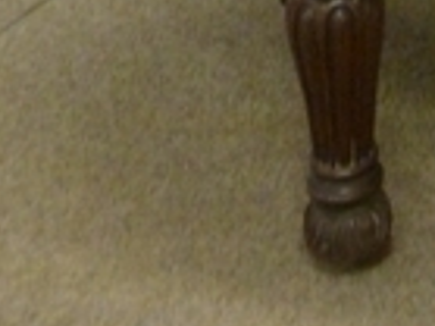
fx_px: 1356
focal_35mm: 108
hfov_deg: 15.6
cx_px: 789
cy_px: -345
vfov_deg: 12.0
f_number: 3.3
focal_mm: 4.1
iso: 400
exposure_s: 1/13
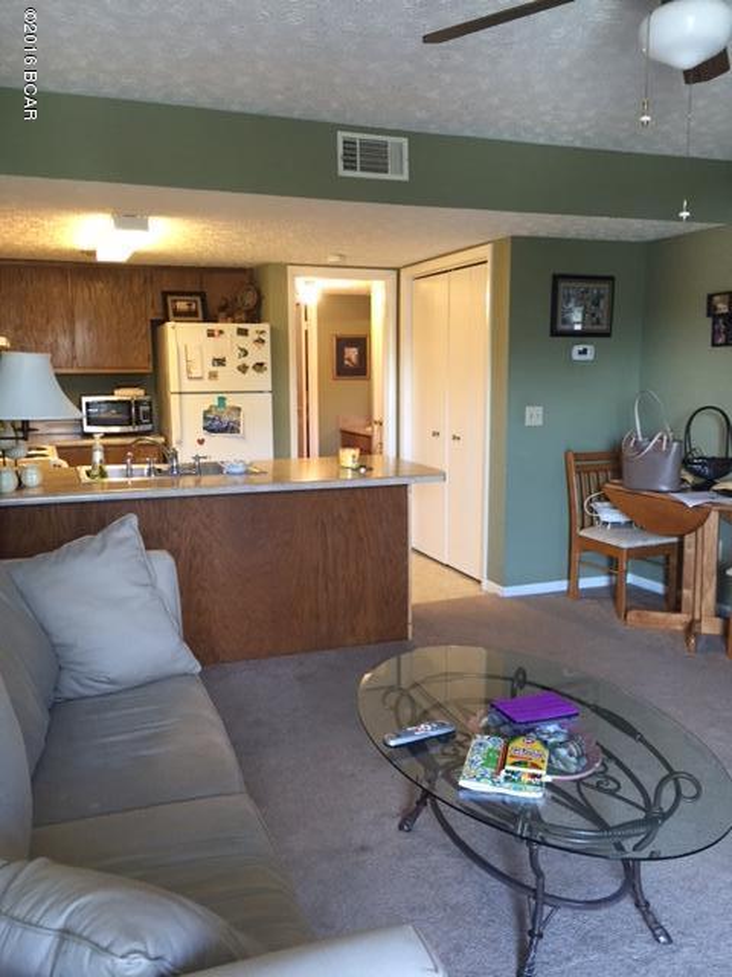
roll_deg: +1.0
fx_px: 818
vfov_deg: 61.7
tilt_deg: -9.5
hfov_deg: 48.2
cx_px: 366
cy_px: 488
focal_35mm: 29
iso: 125
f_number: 2.2
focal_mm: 4.15
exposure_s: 1/30
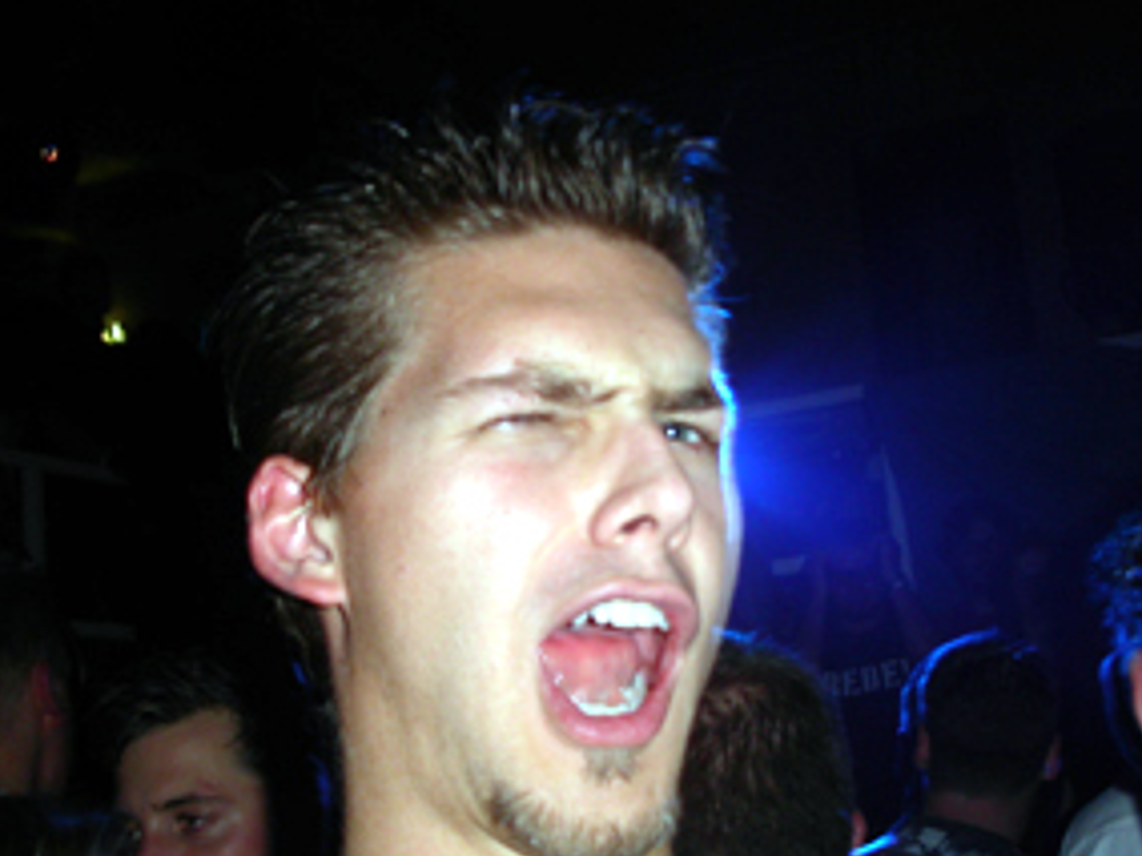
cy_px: 470
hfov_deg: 35.5
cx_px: 581
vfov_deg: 27.0
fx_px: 1781
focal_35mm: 54
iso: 100
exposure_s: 1/30
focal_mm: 7.8
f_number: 2.8
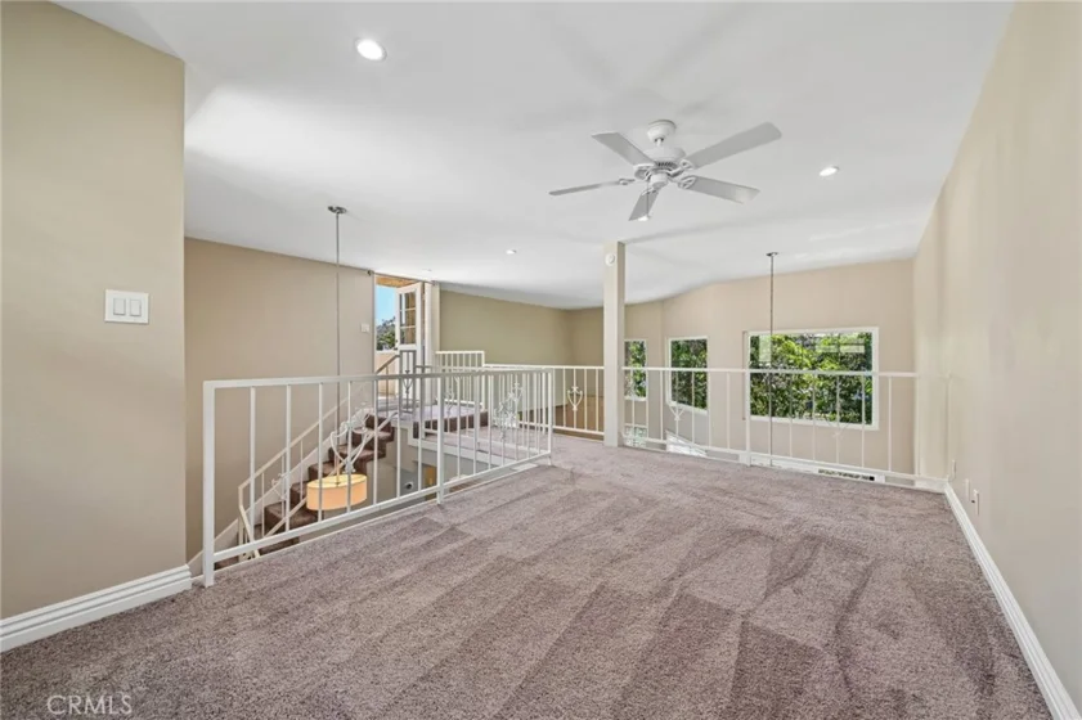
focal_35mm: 14
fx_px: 421
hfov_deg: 104.3
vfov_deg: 81.2
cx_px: 541
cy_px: 360
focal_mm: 14
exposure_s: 1/25
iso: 250
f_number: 8
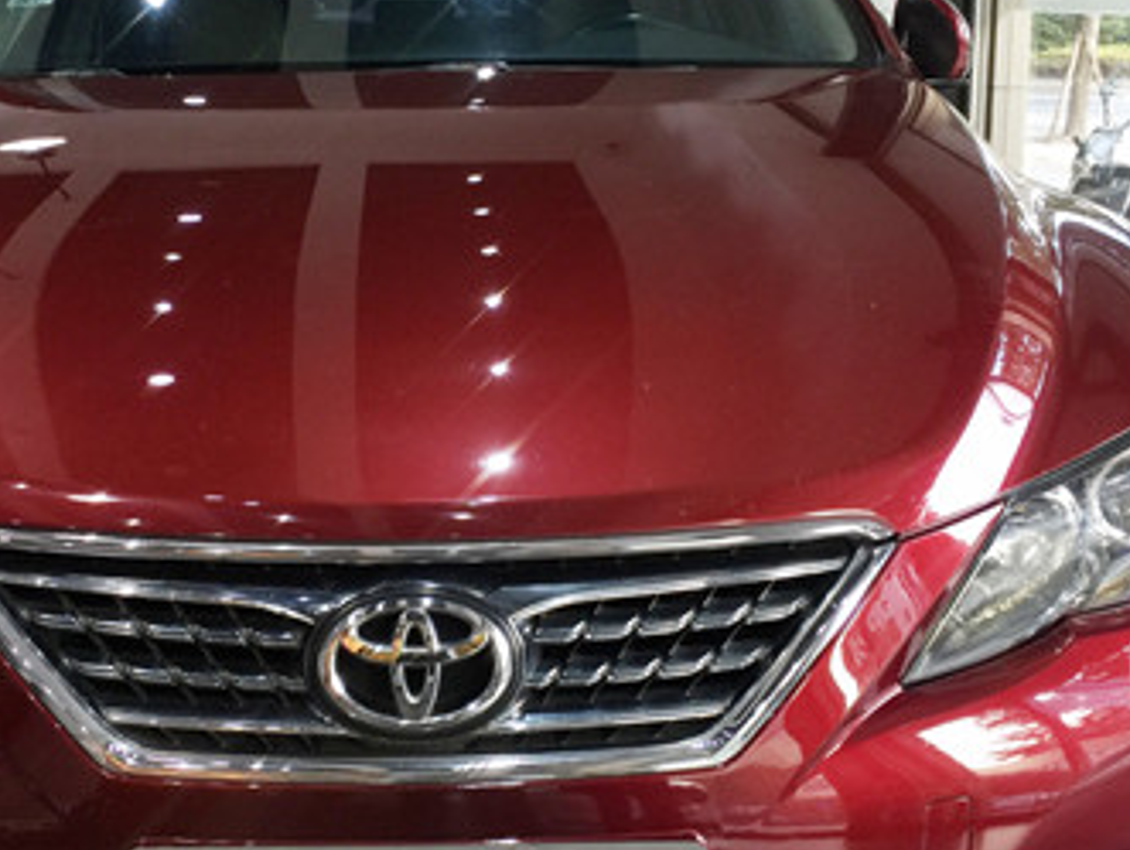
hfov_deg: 34.1
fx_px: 1830
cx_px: 406
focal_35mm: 56
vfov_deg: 26.1
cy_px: 413
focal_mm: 4.15
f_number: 2.2
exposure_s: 1/33
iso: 32
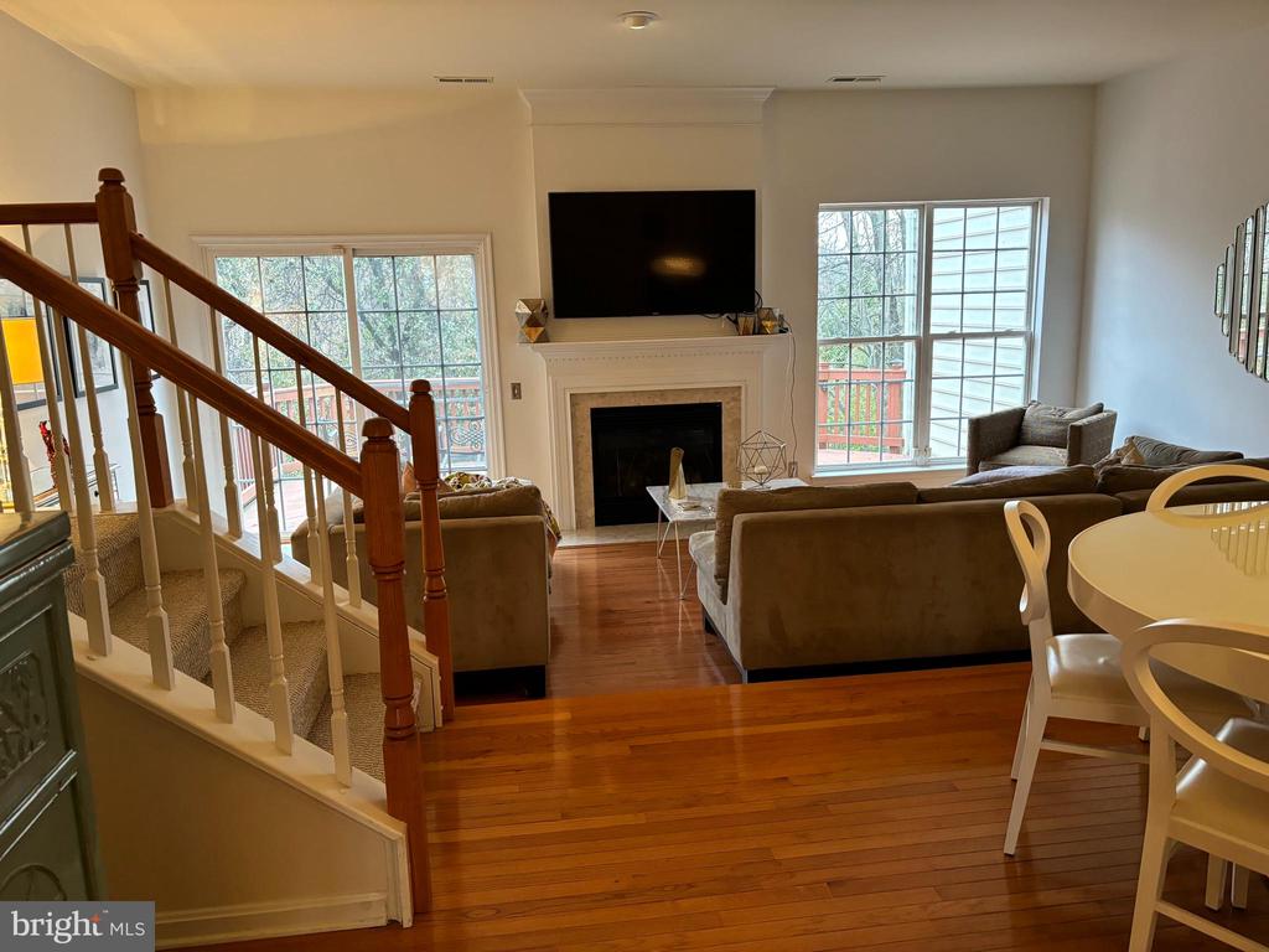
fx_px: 953
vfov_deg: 53.1
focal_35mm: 26
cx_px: 634
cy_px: 476
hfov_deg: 67.3
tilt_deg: -11.2
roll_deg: +1.5
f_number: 1.6
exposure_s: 1/60
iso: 320
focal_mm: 5.96
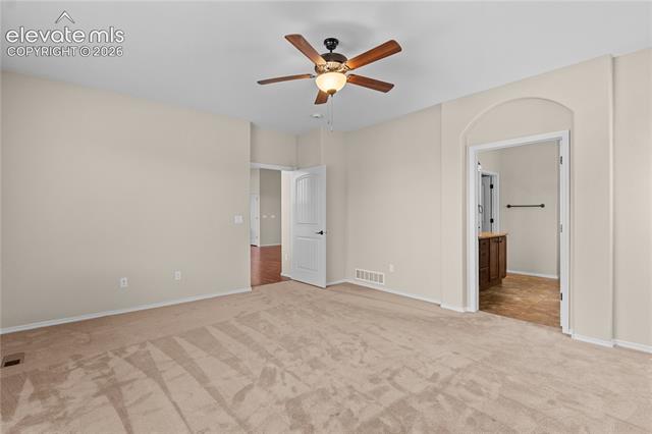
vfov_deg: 70.5
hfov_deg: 93.5
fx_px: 307
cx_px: 326
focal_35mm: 17
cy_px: 217
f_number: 8
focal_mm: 11.3
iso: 320
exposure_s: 1/8
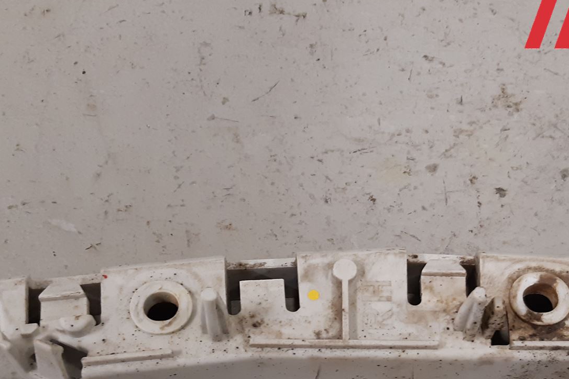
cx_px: 310
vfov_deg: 25.4
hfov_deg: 38.9
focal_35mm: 51
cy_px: 362
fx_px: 806
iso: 160
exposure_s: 1/50
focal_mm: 3.93
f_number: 1.7
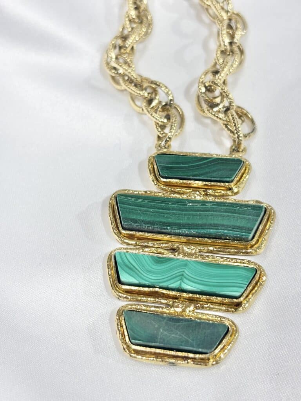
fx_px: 603
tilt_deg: -50.0
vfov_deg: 36.8
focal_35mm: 52
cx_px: 150
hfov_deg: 28.0
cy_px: 200
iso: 32
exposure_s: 1/176
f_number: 1.6
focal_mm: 5.96
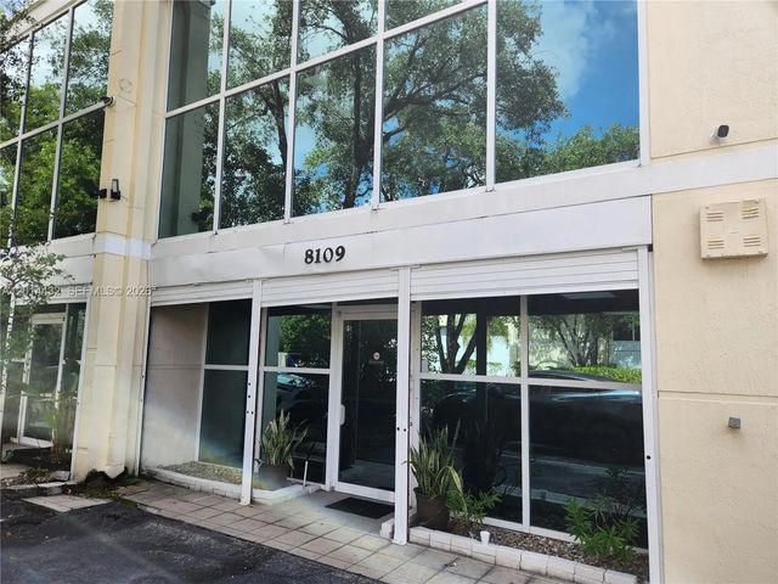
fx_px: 517
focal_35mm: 23
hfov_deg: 73.9
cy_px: 292
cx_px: 389
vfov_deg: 58.9
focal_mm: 5.4
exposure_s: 1/616
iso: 20
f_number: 1.8
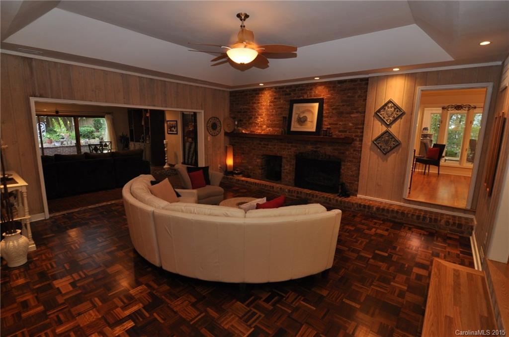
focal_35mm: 16
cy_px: 168
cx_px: 254
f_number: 9
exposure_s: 1/8
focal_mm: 11
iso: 400
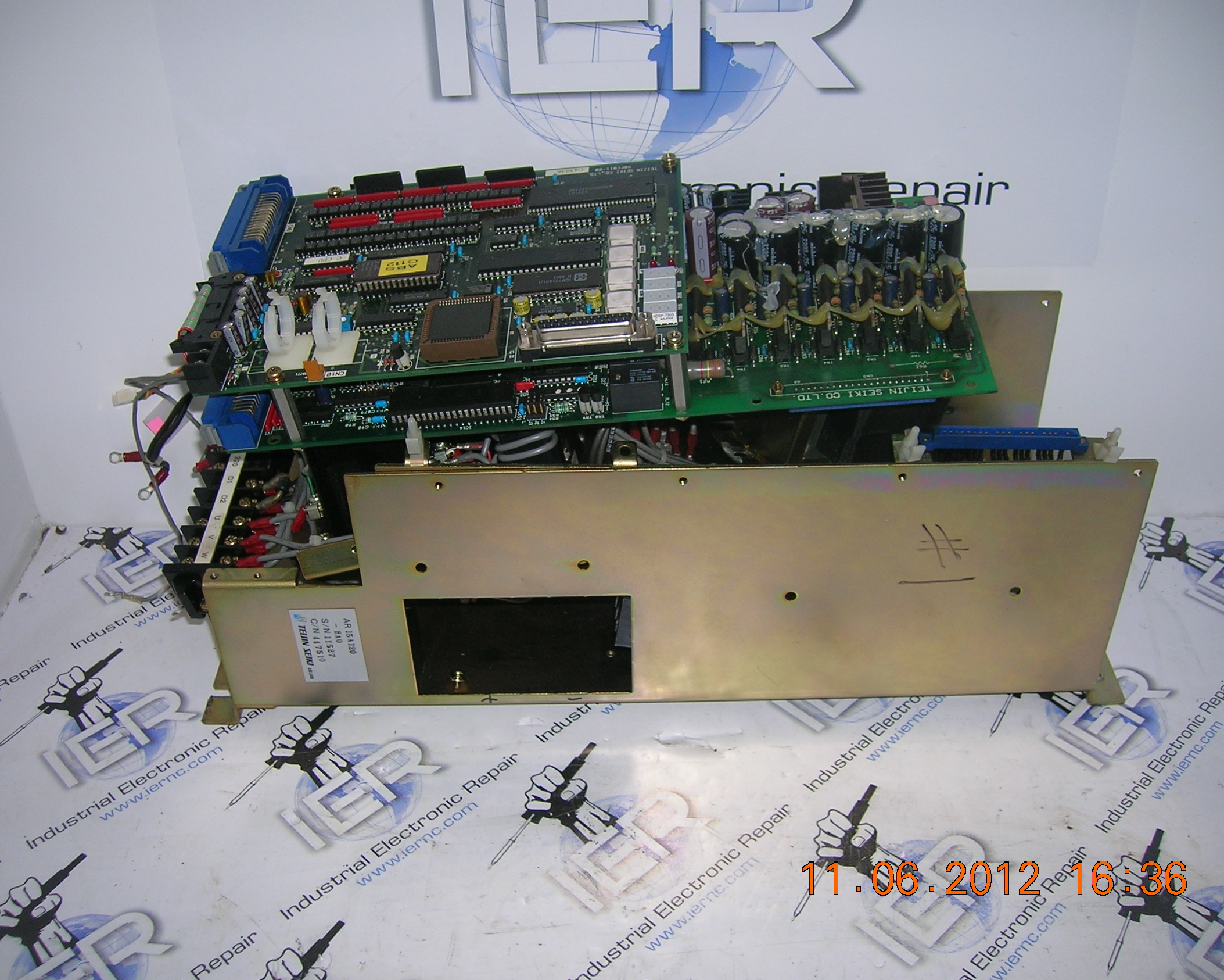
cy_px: 485
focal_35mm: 36
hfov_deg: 50.3
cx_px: 607
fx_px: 1304
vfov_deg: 41.2
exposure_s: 1/60.1
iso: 50
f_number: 2.9
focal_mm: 5.7
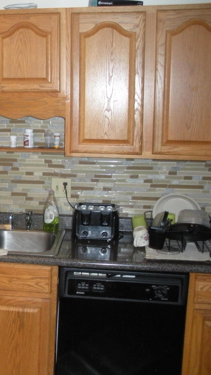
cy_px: 190
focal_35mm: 53
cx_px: -25
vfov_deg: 39.2
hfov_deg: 21.4
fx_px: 527
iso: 405
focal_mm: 6.3
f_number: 3.5
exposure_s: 1/60
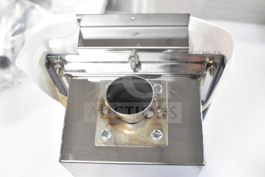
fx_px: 320
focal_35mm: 44
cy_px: 88
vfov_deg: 30.9
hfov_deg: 45.0
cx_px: 132
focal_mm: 29
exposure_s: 1/200
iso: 6400
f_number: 7.1
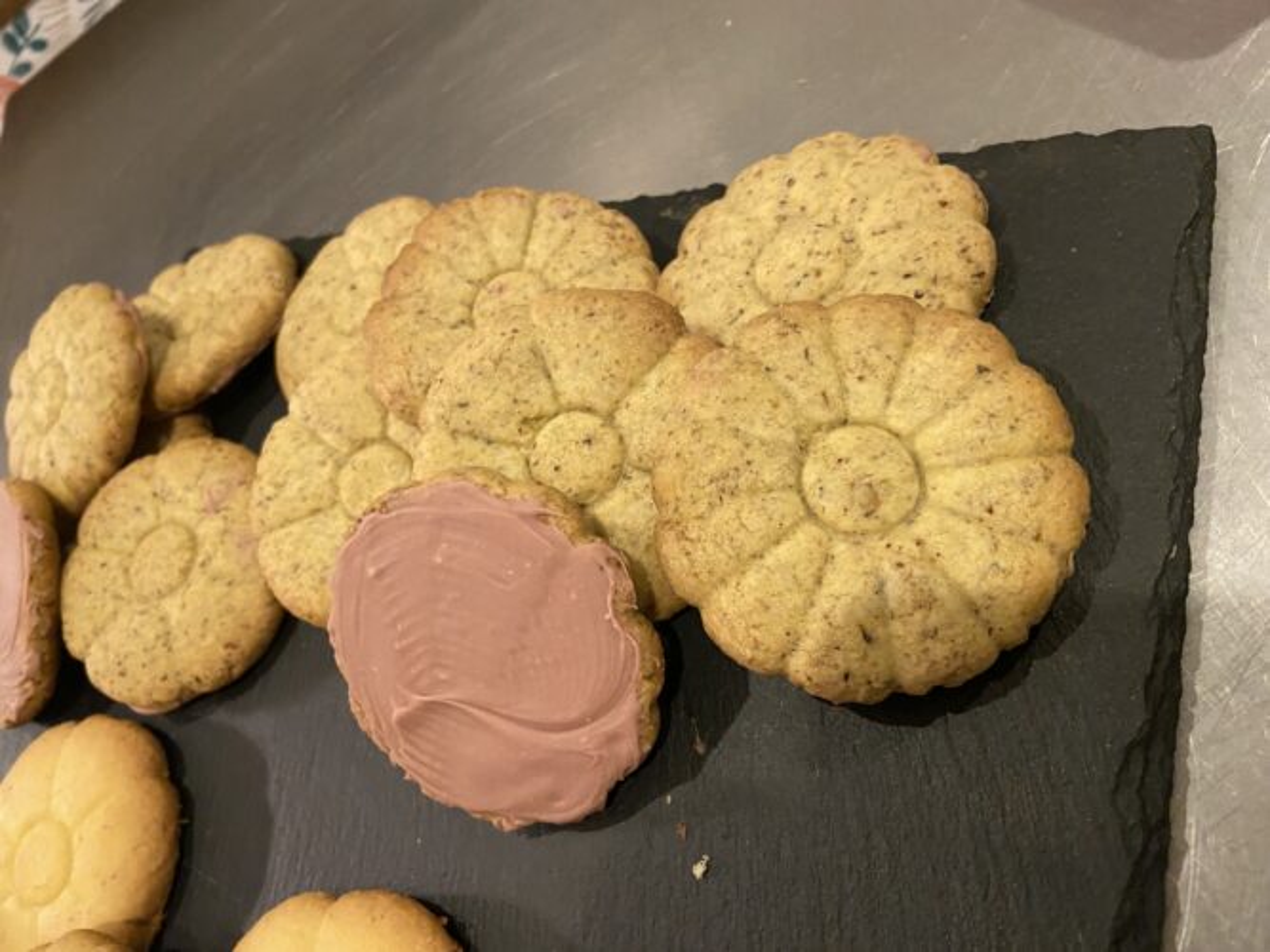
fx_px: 954
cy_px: 476
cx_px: 635
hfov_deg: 67.3
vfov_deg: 53.0
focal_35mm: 26
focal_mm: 4.25
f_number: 1.8
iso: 500
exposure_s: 1/33
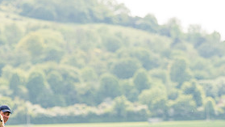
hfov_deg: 3.1
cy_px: 174
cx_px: 110
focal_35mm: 695
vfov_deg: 1.7
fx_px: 4147
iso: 400
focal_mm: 170
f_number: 4
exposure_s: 1/1250
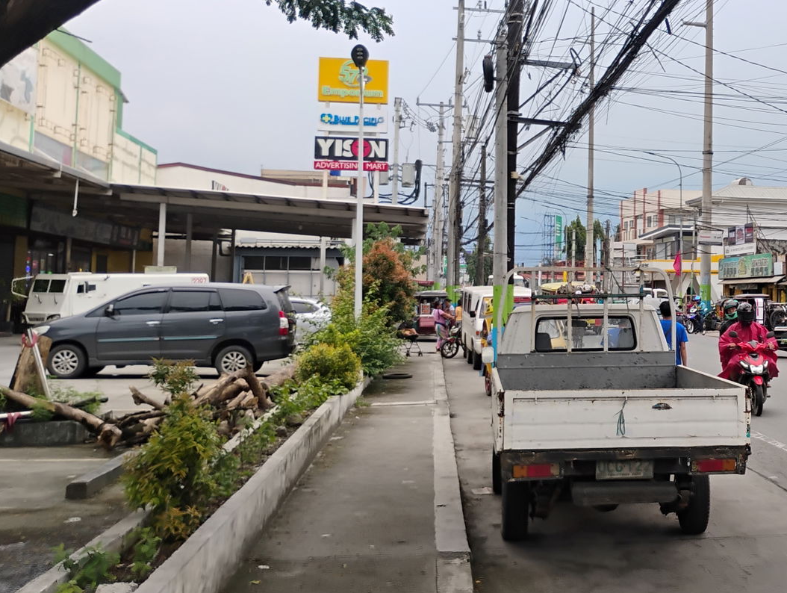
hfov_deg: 35.5
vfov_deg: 28.5
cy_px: 217
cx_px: 691
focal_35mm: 51
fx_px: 1161
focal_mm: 4.26
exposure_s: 1/120
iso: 100
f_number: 1.8
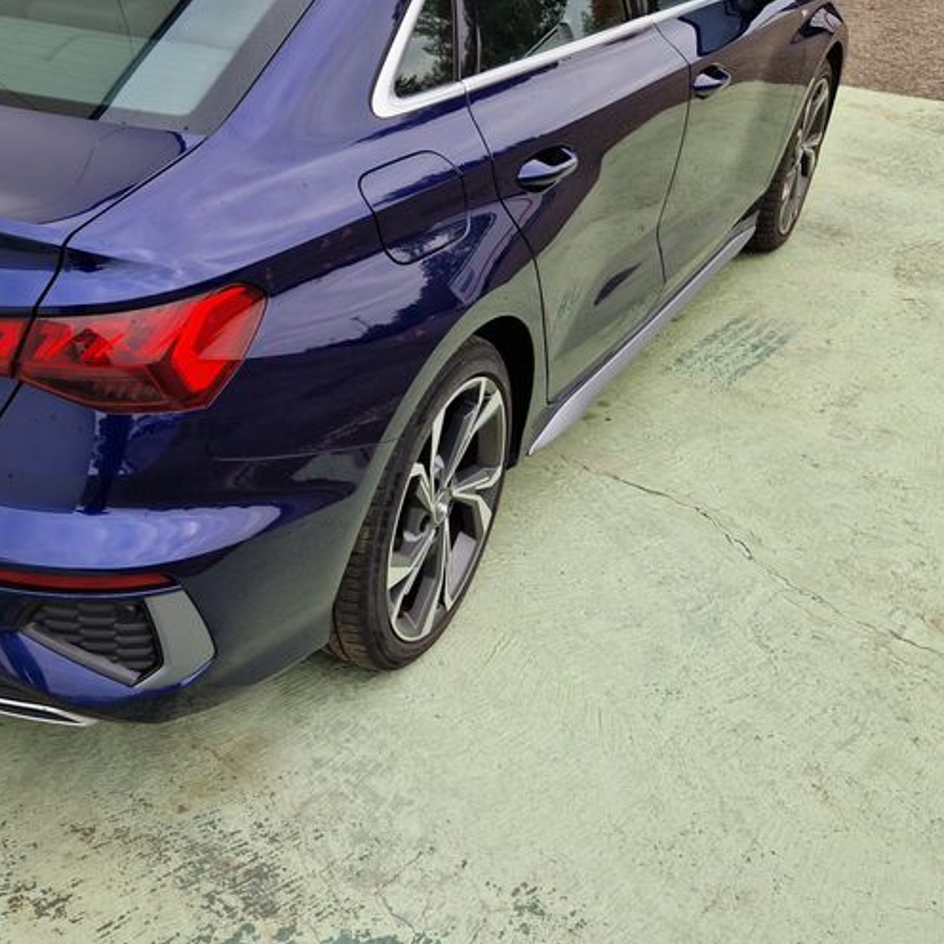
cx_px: 129
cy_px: 394
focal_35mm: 42
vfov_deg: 39.9
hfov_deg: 37.9
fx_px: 1296
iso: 50
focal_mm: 5.4
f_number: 1.8
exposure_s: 1/564
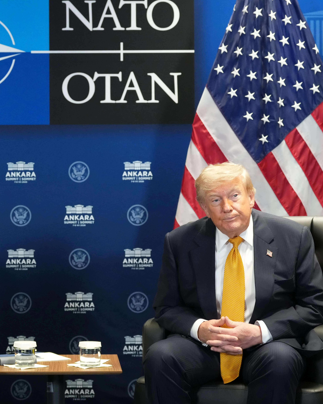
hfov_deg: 15.3
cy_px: 200
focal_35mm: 100
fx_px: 1195
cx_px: 54
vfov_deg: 19.2
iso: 6400
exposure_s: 1/400
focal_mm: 70
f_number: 4
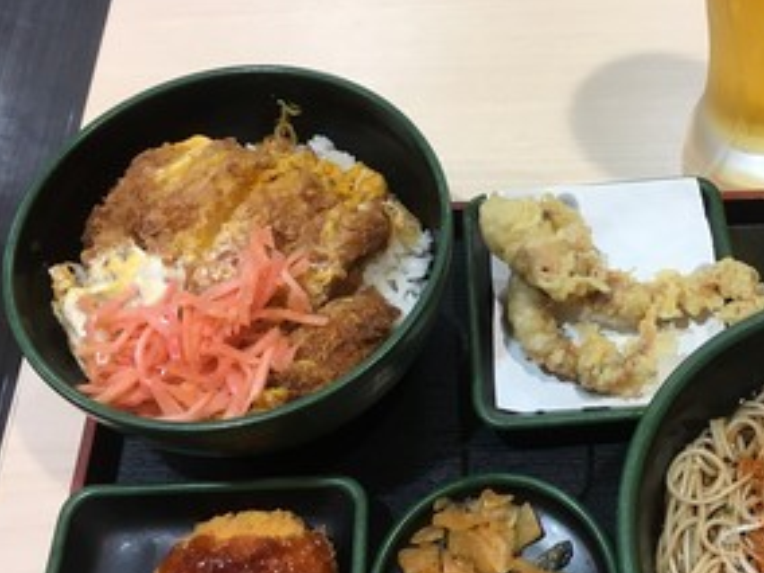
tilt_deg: -60.3
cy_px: 312
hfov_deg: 40.5
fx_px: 1015
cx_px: 535
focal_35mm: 46
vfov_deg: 31.5
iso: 32
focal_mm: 4.15
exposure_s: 1/30
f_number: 2.2
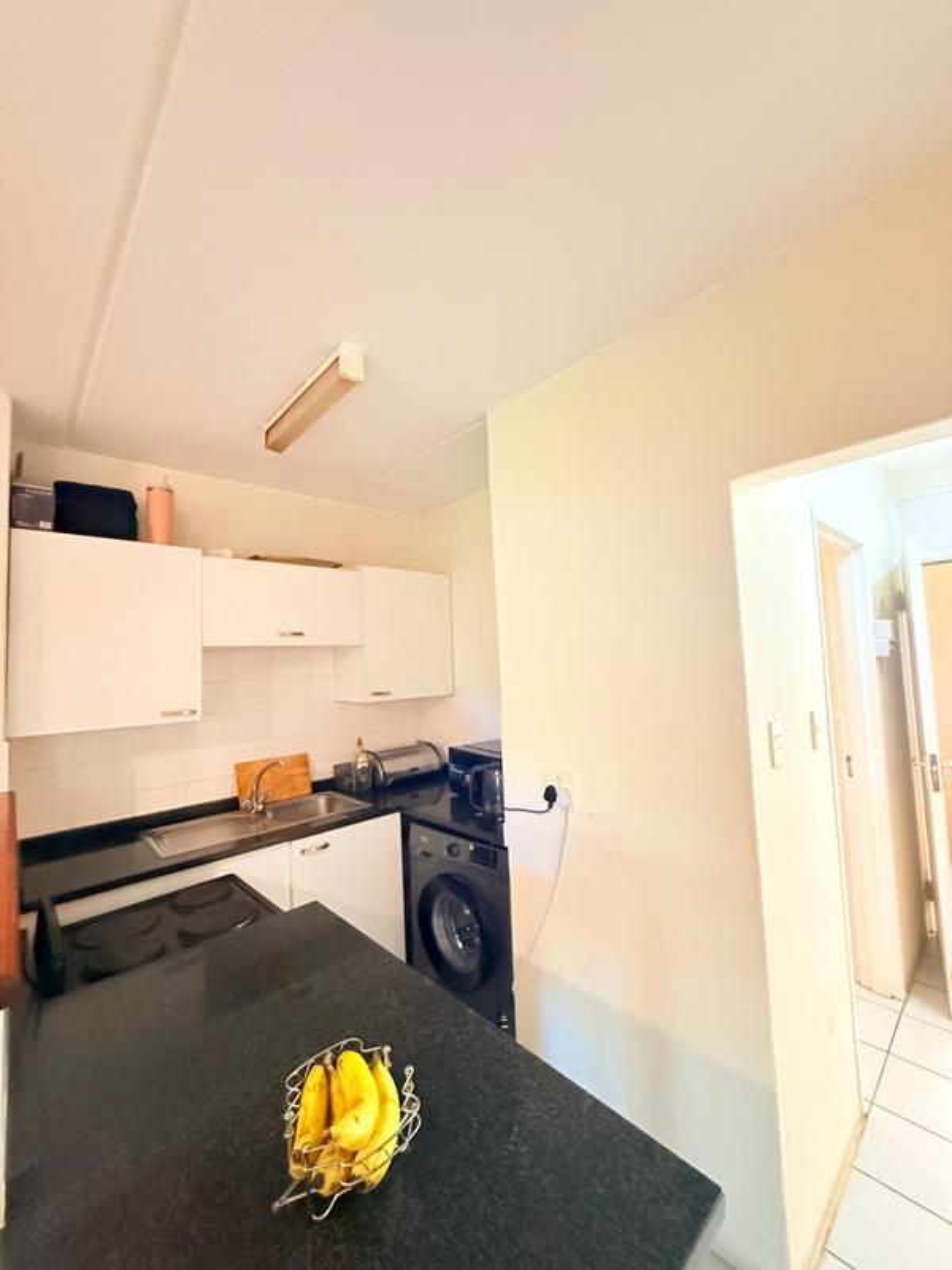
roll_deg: +2.5
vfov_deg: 102.1
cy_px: 635
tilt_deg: +3.7
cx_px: 476
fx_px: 513
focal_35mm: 14
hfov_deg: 85.7
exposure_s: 1/33
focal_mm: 2.22
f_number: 2.2
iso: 1250
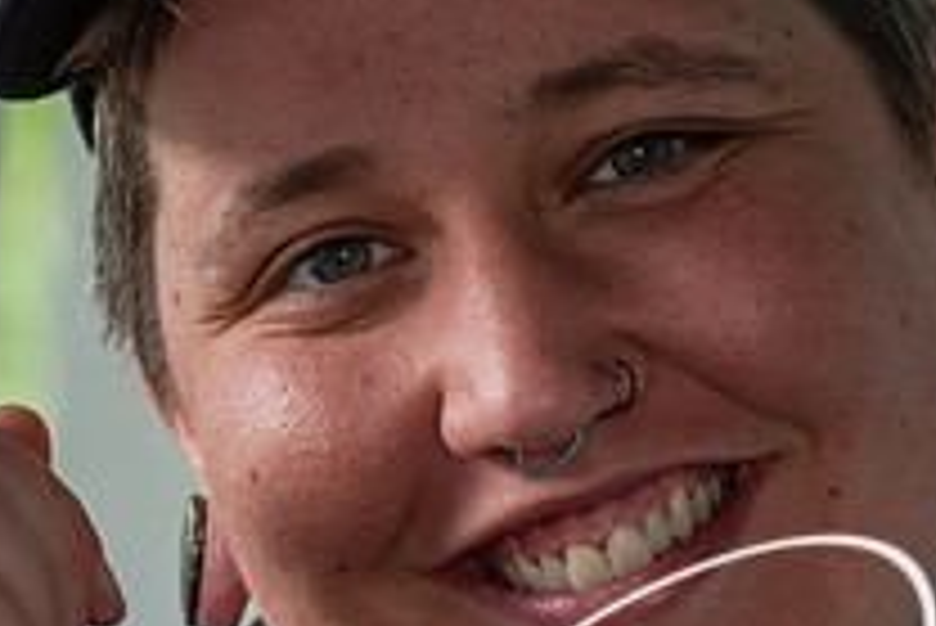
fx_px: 12202
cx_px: 297
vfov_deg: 2.9
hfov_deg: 4.4
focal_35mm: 469
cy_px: 363
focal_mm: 112
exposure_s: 1/250
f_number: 4.8
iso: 450
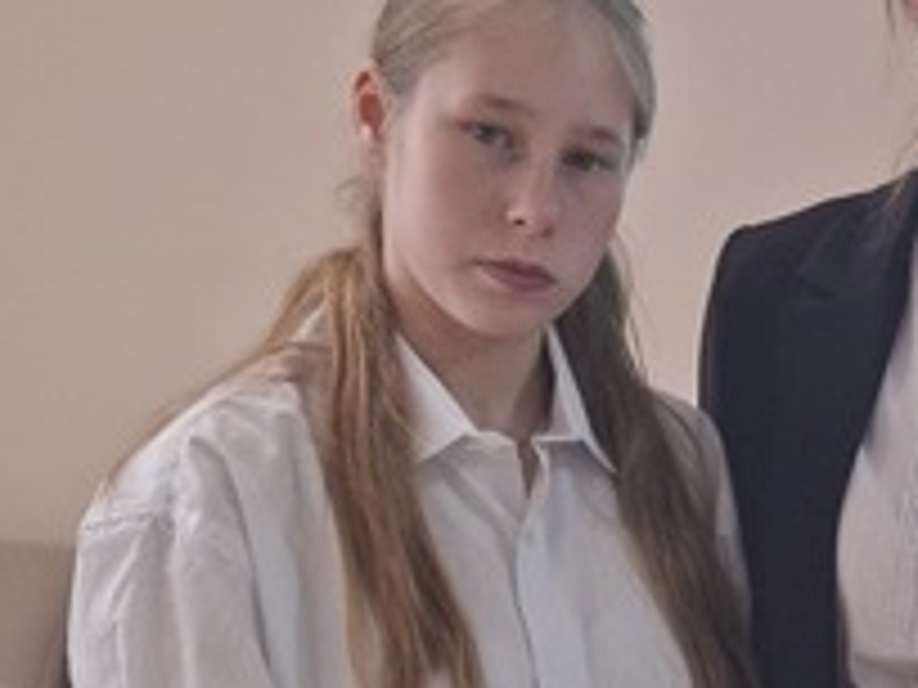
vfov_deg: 15.9
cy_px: 769
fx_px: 2387
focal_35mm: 90
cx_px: 1017
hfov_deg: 20.7
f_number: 1.8
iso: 125
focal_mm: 5.54
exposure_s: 1/120
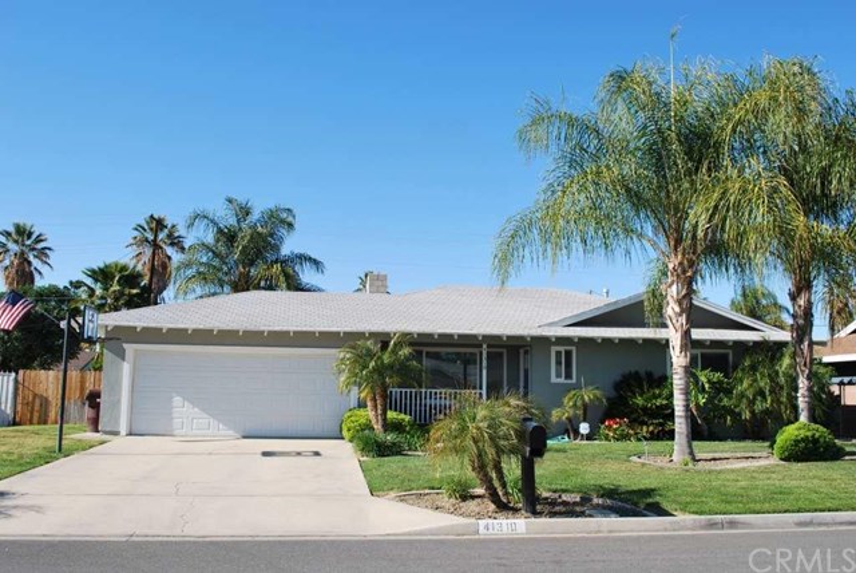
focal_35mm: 33
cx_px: 428
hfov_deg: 57.2
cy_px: 286
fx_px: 785
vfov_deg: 40.0
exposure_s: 1/250
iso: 100
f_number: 8
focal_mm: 22
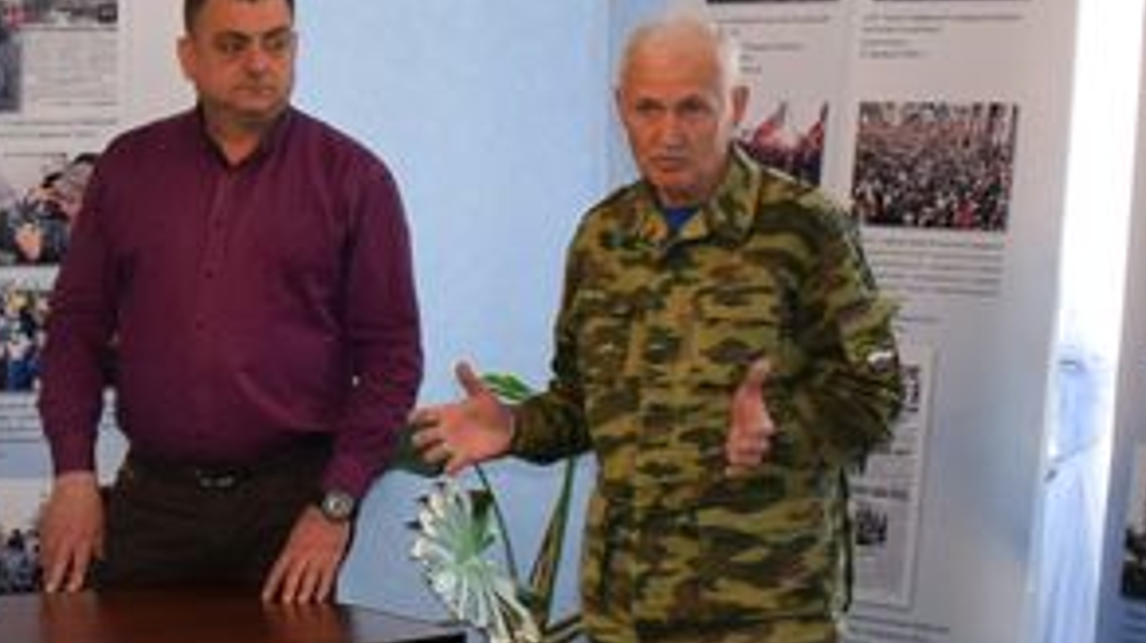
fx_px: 3767
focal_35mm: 124
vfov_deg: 9.8
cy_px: 351
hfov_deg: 16.1
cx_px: -495
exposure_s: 1/100
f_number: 5
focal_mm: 18
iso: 800
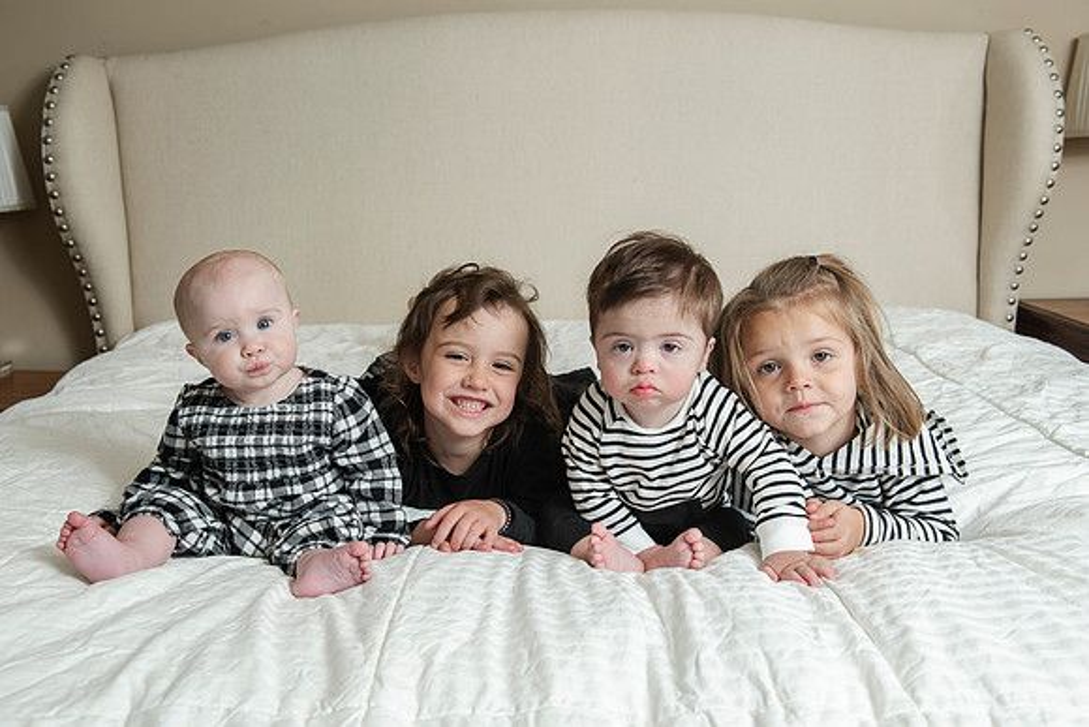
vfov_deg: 36.0
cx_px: 545
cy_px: 364
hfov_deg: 51.9
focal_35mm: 37
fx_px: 1120
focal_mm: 35
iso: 400
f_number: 5.6
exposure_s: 1/200
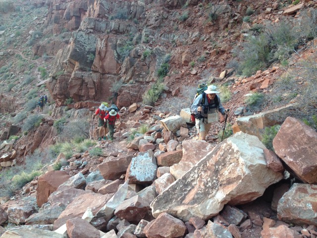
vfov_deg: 42.9
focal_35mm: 33
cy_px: 119
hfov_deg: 55.4
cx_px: 158
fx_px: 302
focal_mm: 4.12
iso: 100
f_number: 2.4
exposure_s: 1/120
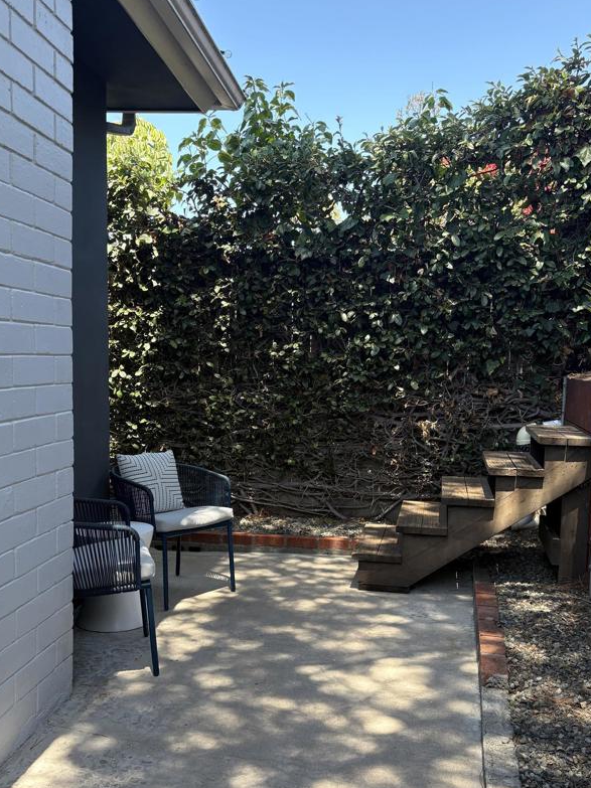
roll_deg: -1.4
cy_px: 444
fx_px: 774
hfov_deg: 41.8
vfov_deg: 53.8
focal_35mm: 34
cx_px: 279
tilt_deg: -5.9
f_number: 1.6
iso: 64
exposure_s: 1/310
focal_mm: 5.96
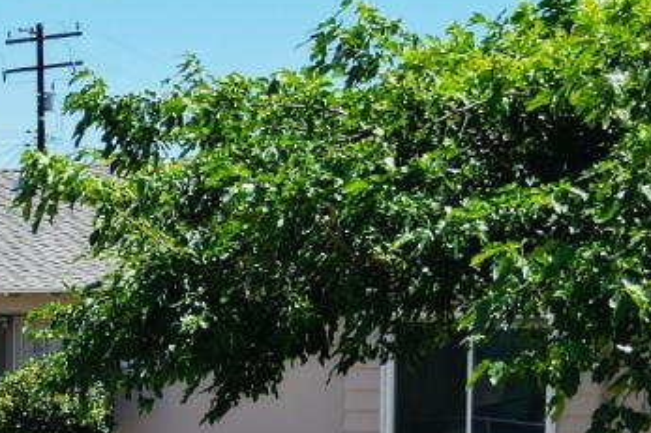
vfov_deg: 12.4
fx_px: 1952
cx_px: 28
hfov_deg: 18.5
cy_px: 518
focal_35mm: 108
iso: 100
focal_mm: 6.72
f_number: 1.7
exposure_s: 1/2500
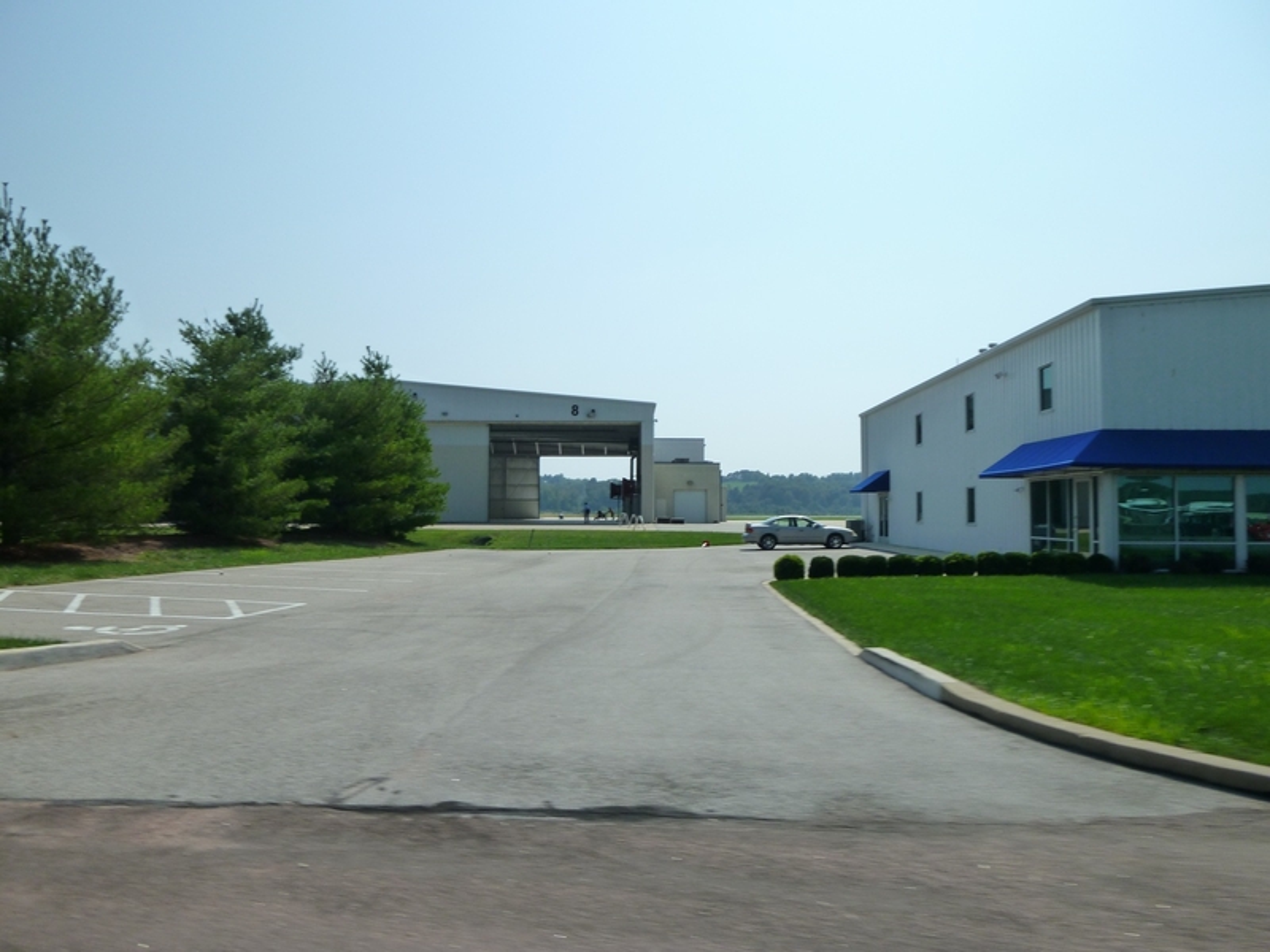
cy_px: 476
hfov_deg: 69.4
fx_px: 917
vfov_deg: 54.9
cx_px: 635
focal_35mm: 25
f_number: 10
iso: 125
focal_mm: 4.5
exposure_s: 1/160
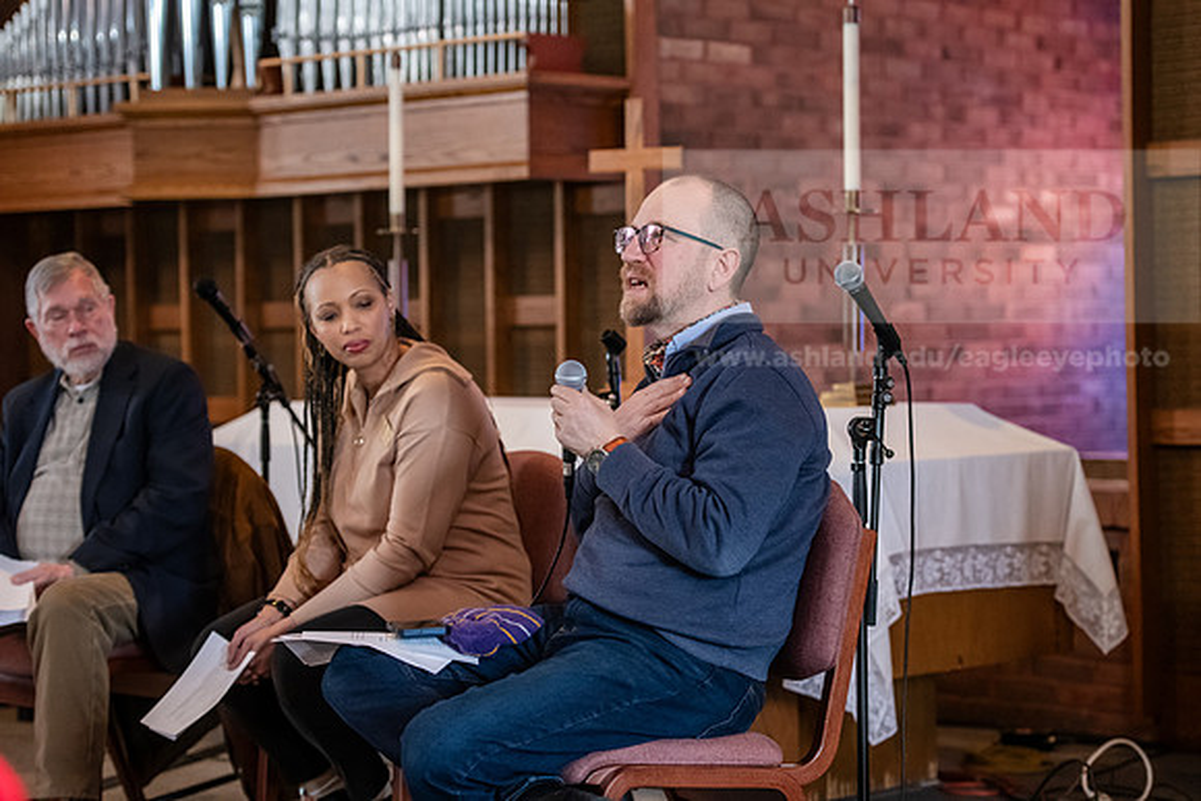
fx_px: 3003
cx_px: 600
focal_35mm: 90
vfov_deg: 15.2
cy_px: 400
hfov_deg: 22.6
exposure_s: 1/200
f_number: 3.2
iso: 4000
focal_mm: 90
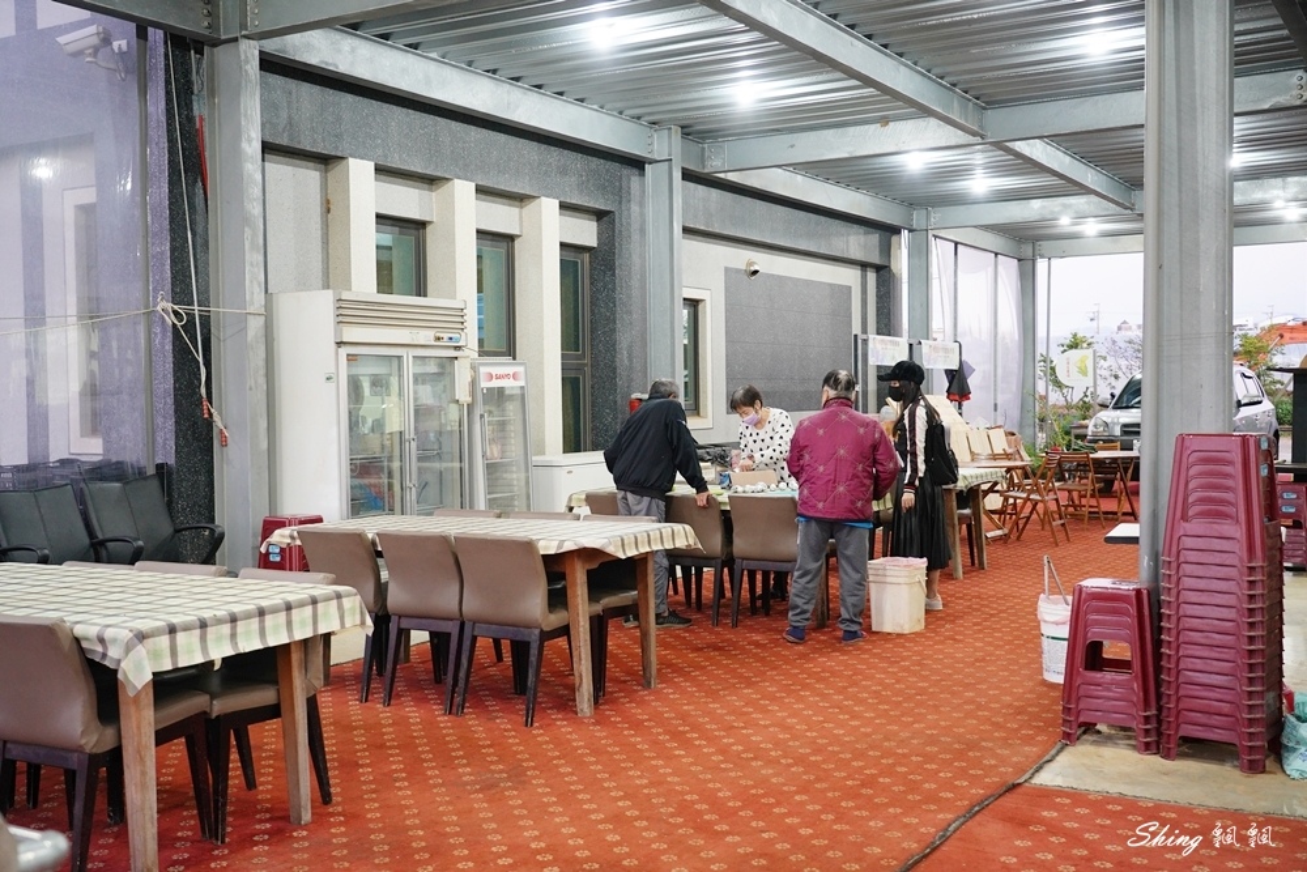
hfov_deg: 51.9
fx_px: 1343
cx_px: 654
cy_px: 436
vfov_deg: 36.0
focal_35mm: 37
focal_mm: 37
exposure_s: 1/40
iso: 1250
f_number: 4
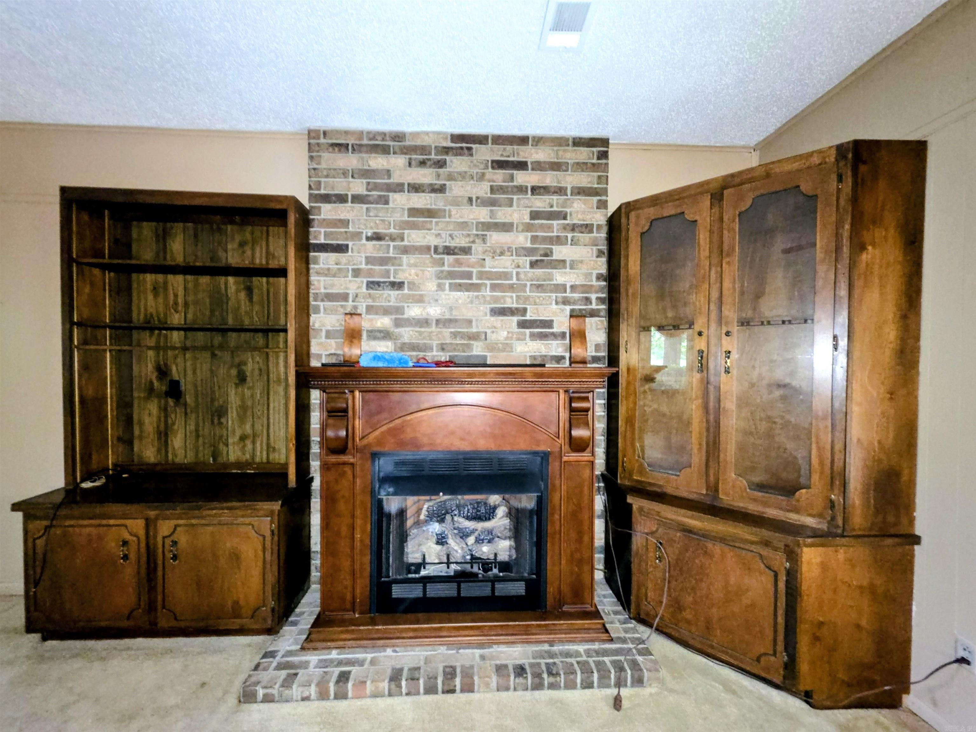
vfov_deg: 89.9
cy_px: 366
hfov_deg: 106.2
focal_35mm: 13
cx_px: 488
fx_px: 367
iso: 400
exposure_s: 1/11.1
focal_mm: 2.2
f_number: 1.9
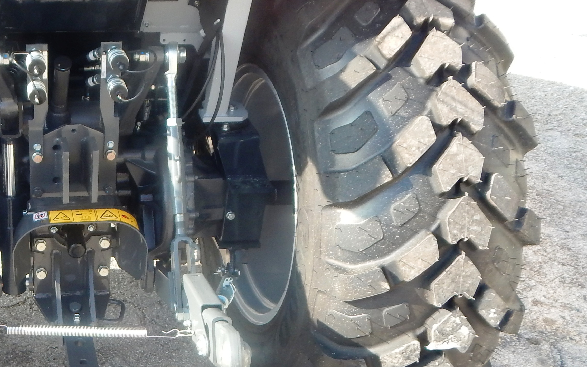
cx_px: 75
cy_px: 203
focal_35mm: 47
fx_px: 752
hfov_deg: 40.0
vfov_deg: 27.4
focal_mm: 4
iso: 125
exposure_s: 1/200
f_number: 3
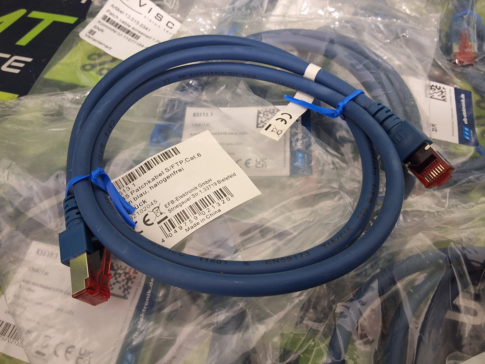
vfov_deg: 49.7
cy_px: 182
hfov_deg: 63.4
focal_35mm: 28
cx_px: 242
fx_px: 392
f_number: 1.9
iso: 250
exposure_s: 1/24
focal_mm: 2.91
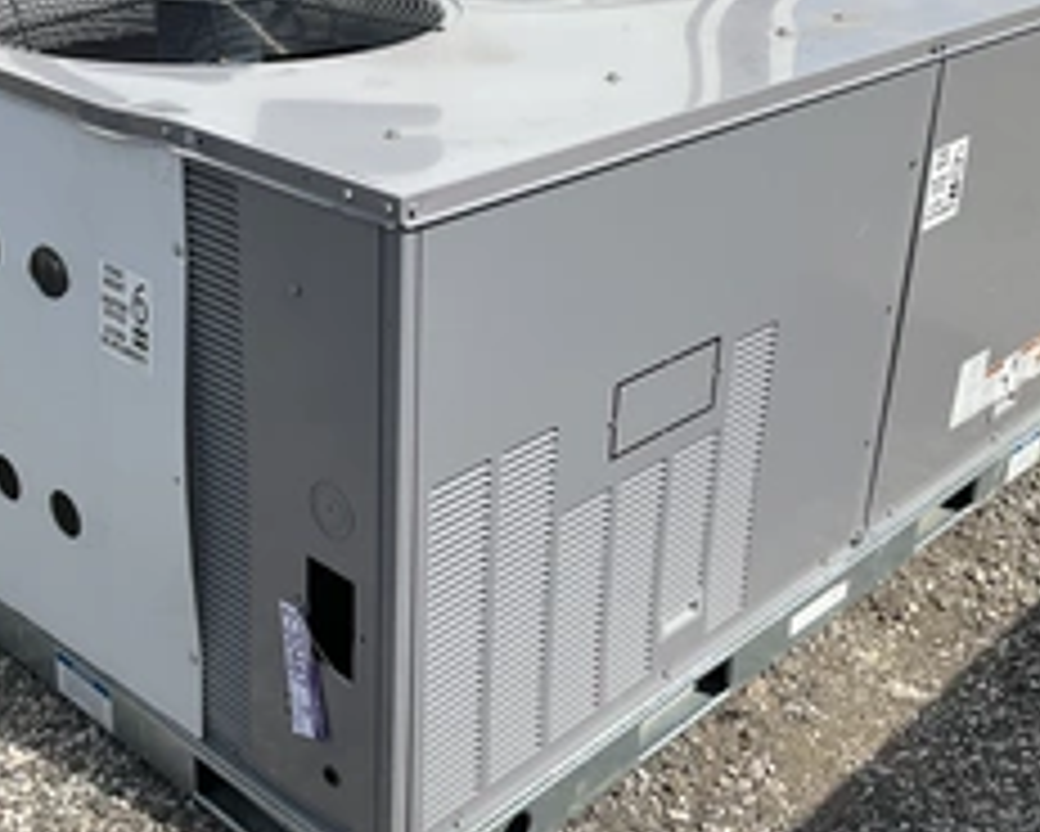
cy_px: 342
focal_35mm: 49
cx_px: 437
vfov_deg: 30.8
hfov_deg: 37.9
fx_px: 1509
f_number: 1.8
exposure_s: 1/1984
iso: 25
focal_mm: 3
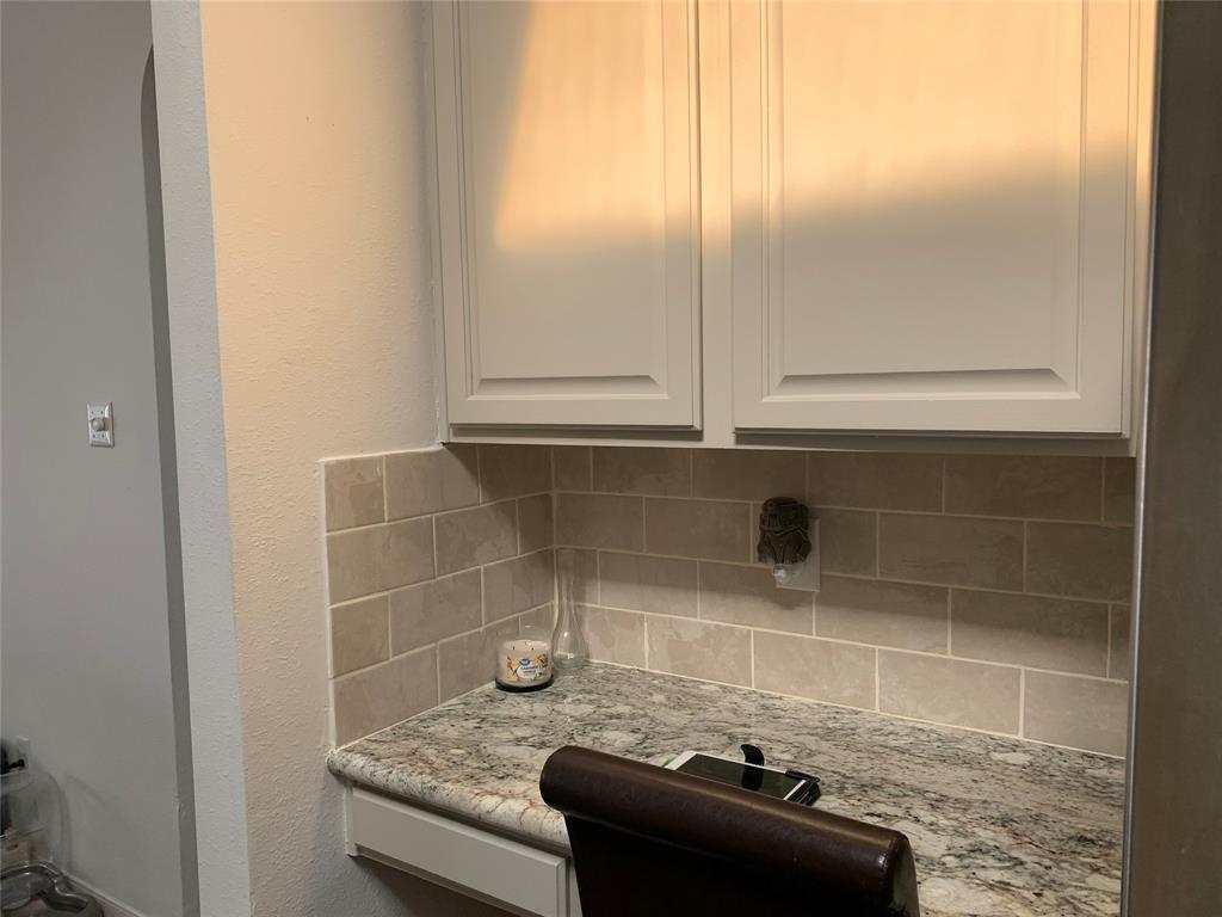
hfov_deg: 67.3
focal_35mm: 26
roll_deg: +1.1
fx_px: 918
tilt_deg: -3.9
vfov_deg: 53.1
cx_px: 611
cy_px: 458
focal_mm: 4.25
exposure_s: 1/121
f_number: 1.8
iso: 40
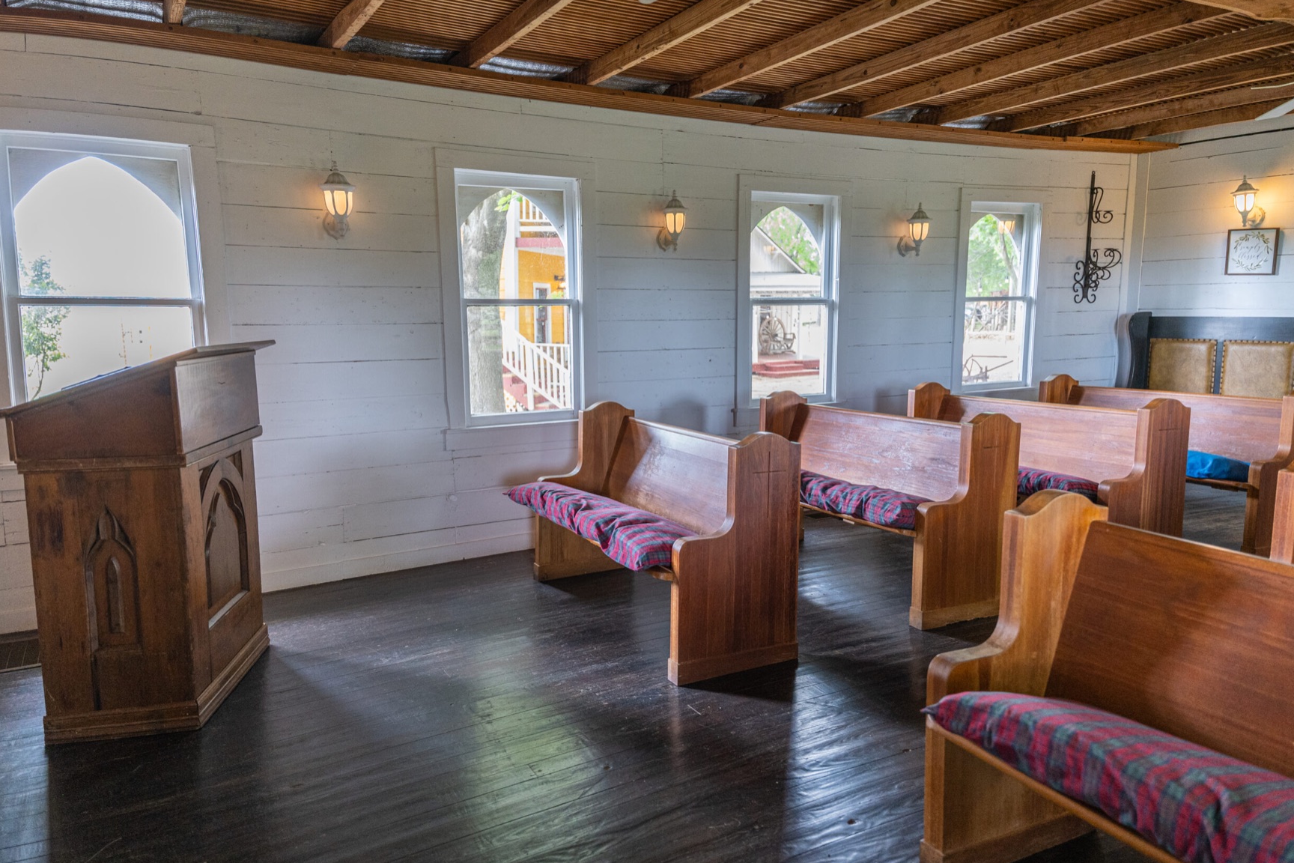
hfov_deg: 71.5
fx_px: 899
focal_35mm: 25
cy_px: 417
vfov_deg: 51.3
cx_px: 654
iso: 1600
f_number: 2.8
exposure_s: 1/125
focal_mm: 24
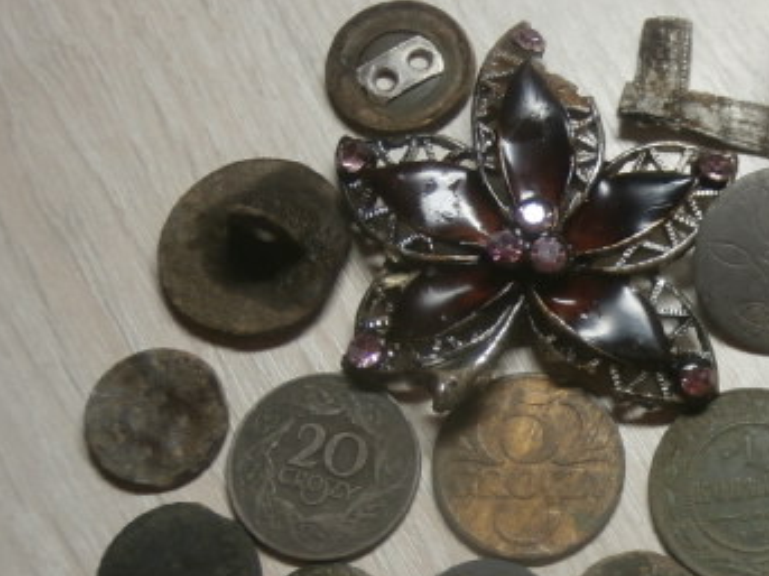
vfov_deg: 20.7
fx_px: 1577
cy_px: 370
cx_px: 675
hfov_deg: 26.6
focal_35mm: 71
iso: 125
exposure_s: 1/40
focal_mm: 6.67
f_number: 3.9
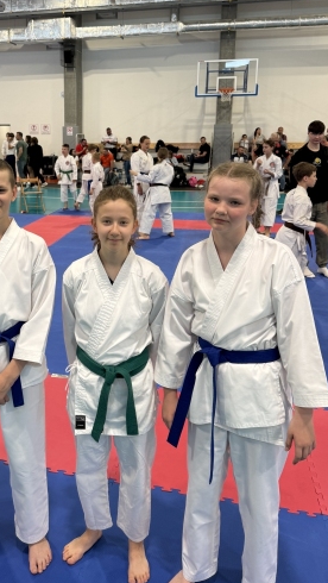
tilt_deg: -11.1
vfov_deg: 60.5
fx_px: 494
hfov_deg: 35.9
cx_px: 84
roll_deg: +0.5
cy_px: 232
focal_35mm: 32
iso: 125
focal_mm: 6.76
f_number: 1.78
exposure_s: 1/100
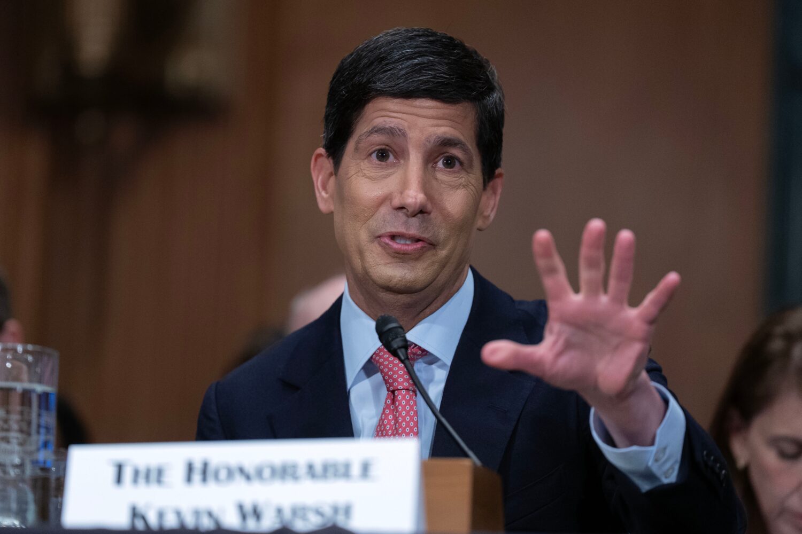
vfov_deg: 6.9
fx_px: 4455
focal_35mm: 200
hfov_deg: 10.3
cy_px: 267
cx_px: 401
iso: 3200
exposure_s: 1/400
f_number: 2.8
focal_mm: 200
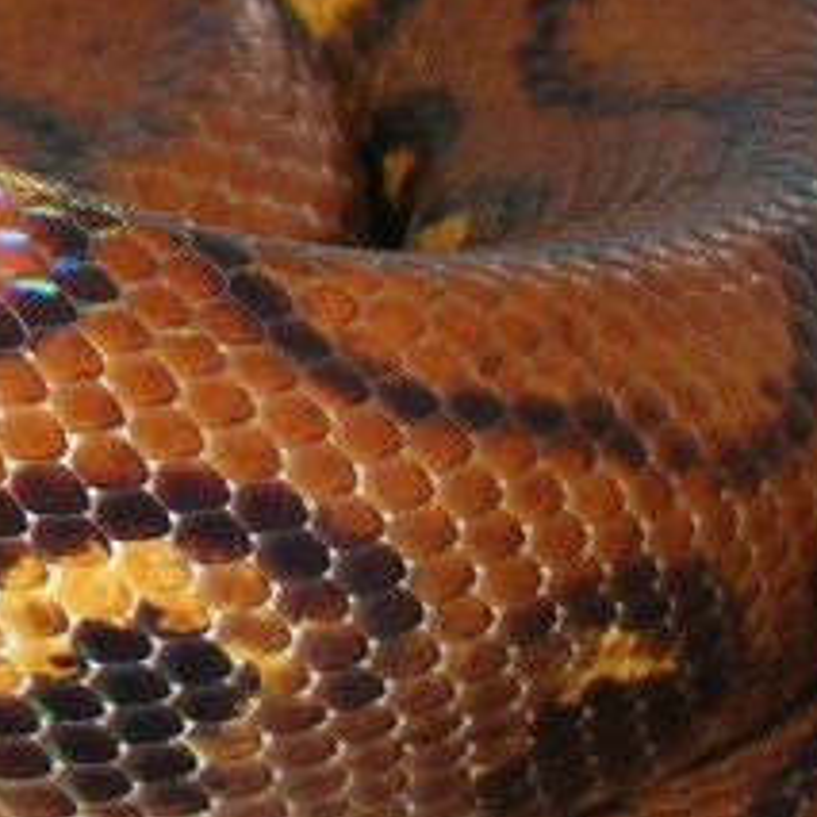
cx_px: -997
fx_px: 7477
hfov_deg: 6.0
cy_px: -107
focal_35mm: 280
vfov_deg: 6.2
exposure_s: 1/60.1
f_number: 3.8
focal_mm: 11
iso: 50
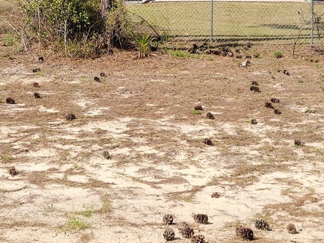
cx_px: 135
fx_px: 739
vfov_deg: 17.5
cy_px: -73
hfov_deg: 24.7
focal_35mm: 79
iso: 40
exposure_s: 1/2043
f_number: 1.8
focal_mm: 5.4
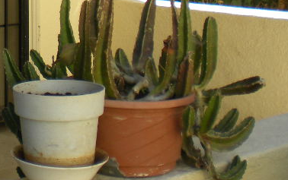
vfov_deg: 11.6
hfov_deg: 18.5
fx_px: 856
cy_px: -87
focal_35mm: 109
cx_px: -19
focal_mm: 6.3
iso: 64
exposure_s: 1/208
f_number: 3.1
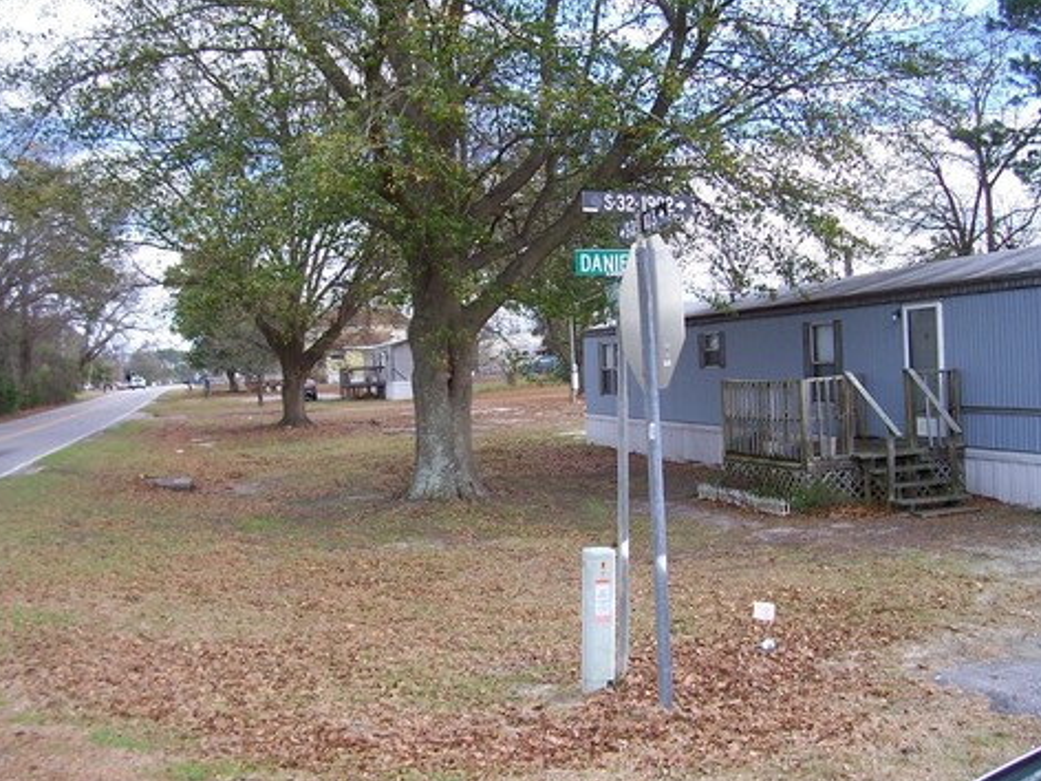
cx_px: 516
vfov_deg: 39.6
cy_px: 374
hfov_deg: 51.4
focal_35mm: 36
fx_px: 1083
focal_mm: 5.6
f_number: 2.7
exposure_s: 1/350
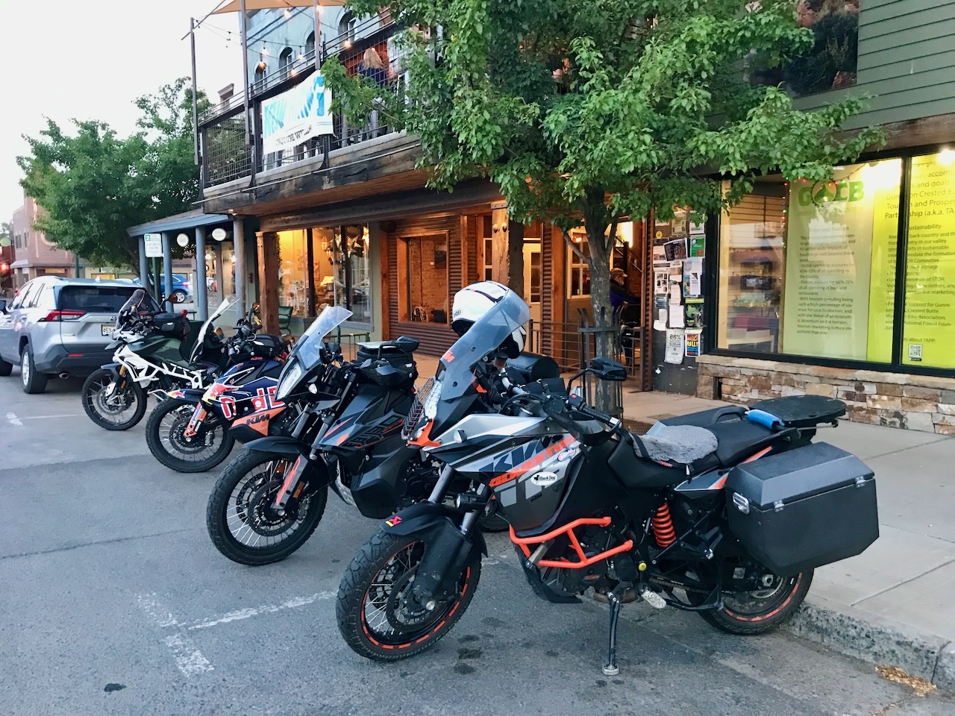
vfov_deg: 49.7
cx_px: 478
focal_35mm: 28
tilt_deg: -4.1
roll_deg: +0.7
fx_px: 772
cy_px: 358
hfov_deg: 63.4
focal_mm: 3.99
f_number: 1.8
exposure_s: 1/15
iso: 80
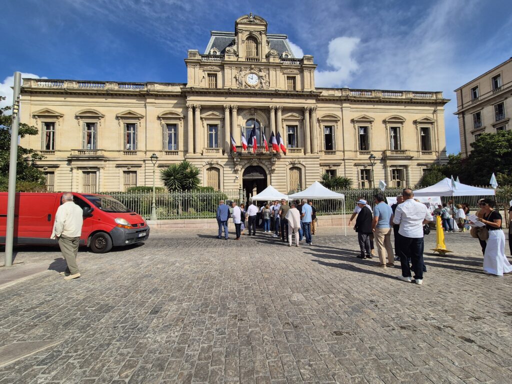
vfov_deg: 89.9
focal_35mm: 13
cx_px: 256
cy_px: 192
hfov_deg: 106.2
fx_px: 192
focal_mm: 2.2
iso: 50
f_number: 2.2
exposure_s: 1/3624
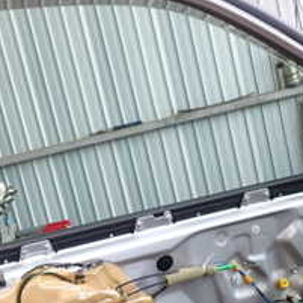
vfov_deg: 21.5
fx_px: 782
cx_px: 112
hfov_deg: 21.9
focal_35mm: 79
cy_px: 264
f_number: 2.3
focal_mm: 5.4
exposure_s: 1/125
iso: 100
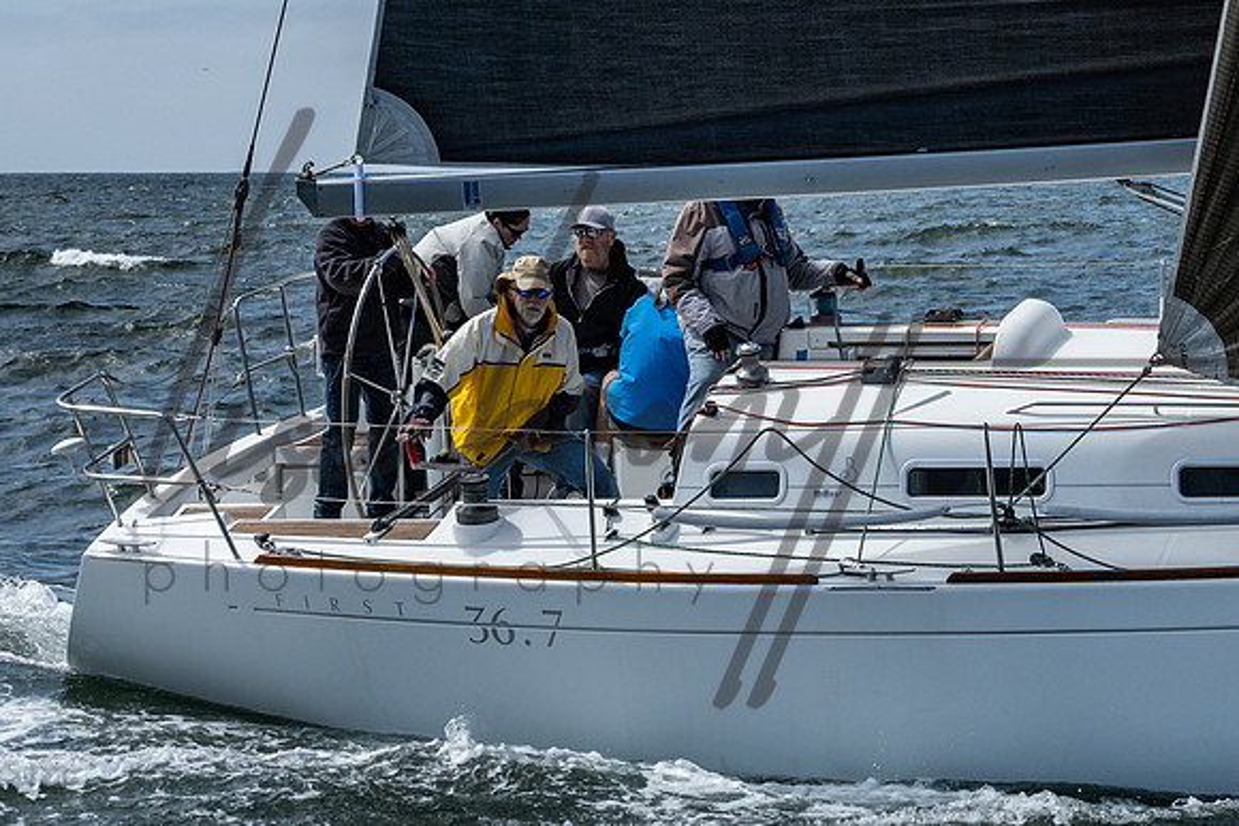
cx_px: 804
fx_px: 4119
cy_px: -32
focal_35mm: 120
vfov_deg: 11.3
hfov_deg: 17.1
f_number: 6.3
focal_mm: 48
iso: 200
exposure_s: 1/2000
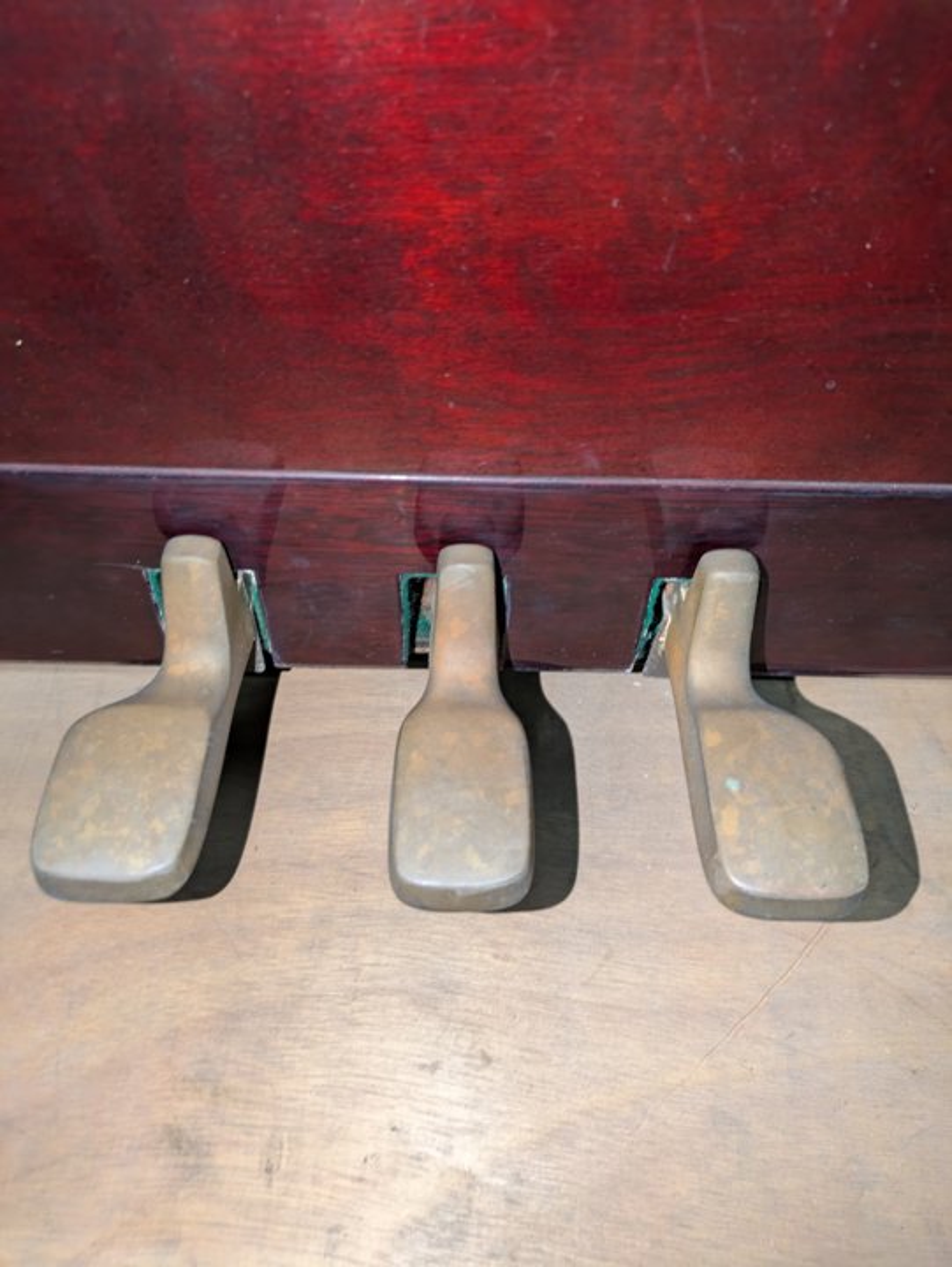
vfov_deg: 69.4
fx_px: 916
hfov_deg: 54.9
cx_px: 476
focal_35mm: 25
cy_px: 634
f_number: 1.89
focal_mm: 5.43
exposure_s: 1/33.3
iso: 286
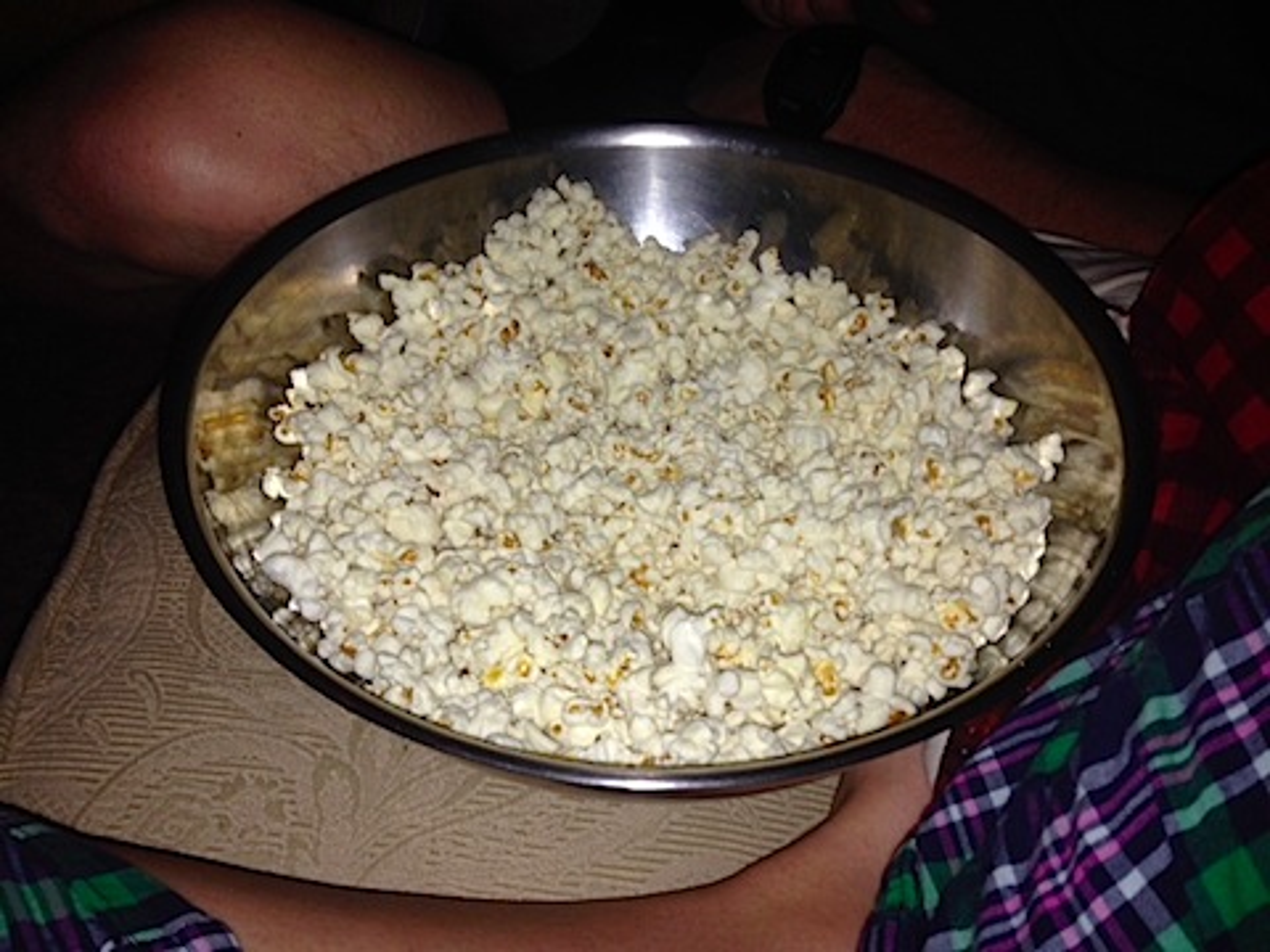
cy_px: 476
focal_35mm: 33
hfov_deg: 55.4
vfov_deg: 42.9
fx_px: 1211
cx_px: 635
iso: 50
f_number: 2.4
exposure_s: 1/36
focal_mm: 4.12
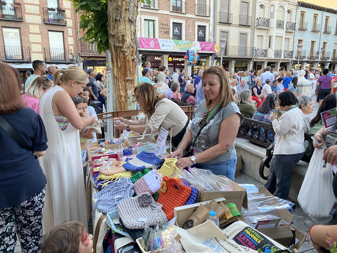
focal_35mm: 26
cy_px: 126
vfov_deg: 53.1
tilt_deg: -12.7
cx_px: 168
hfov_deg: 67.3
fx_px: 253
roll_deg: +0.9
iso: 125
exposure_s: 1/60
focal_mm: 4.25
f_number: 1.8
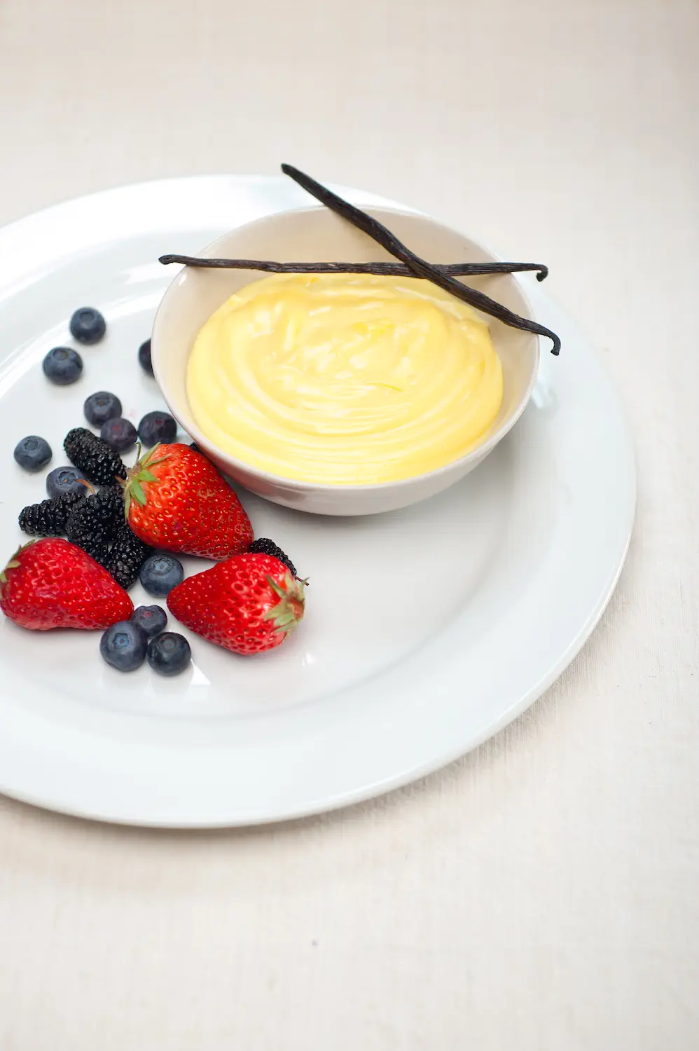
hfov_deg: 22.6
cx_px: 350
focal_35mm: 60
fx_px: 1750
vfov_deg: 33.4
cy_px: 526
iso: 200
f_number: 4.5
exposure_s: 1/50
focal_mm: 60
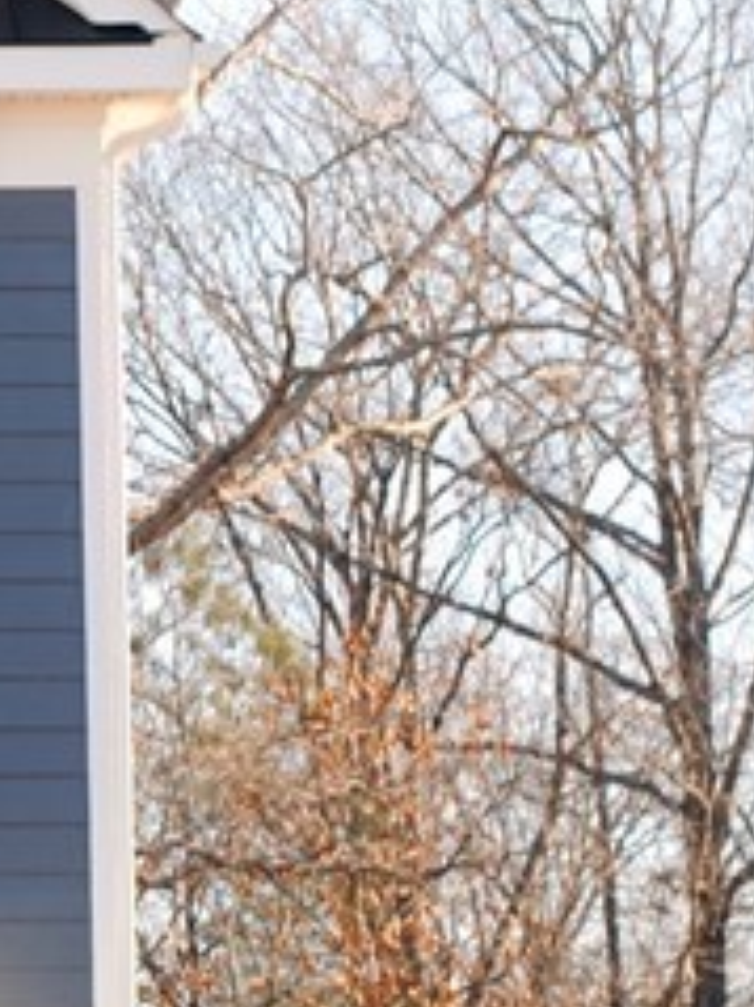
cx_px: -1295
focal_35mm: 327
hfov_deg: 4.4
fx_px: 9505
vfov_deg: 6.1
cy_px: 758
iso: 100
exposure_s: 1/160
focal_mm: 50
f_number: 6.3
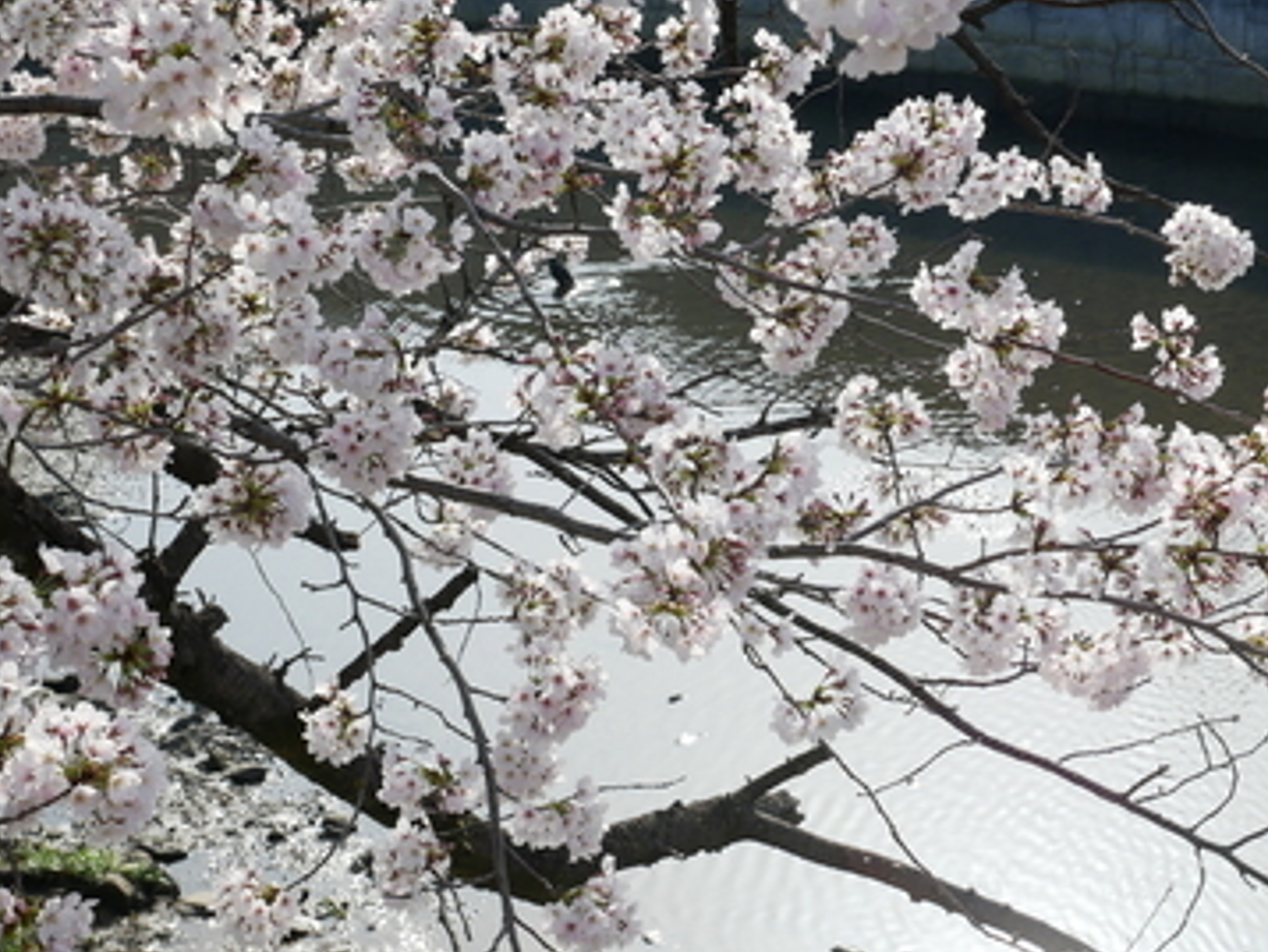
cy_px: 656
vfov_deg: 19.1
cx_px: 719
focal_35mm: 77
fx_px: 2822
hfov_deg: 25.3
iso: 200
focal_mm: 23
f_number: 8
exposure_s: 1/400
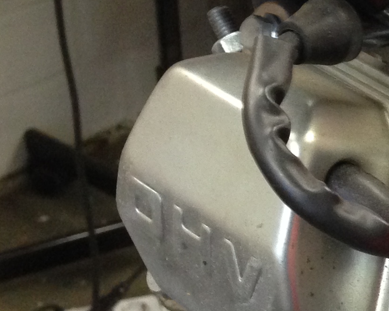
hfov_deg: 13.8
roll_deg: -7.5
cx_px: 666
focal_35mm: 127
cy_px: 181
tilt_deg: -30.9
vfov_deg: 12.1
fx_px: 1462
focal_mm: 4.12
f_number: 2.4
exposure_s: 1/20
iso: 200
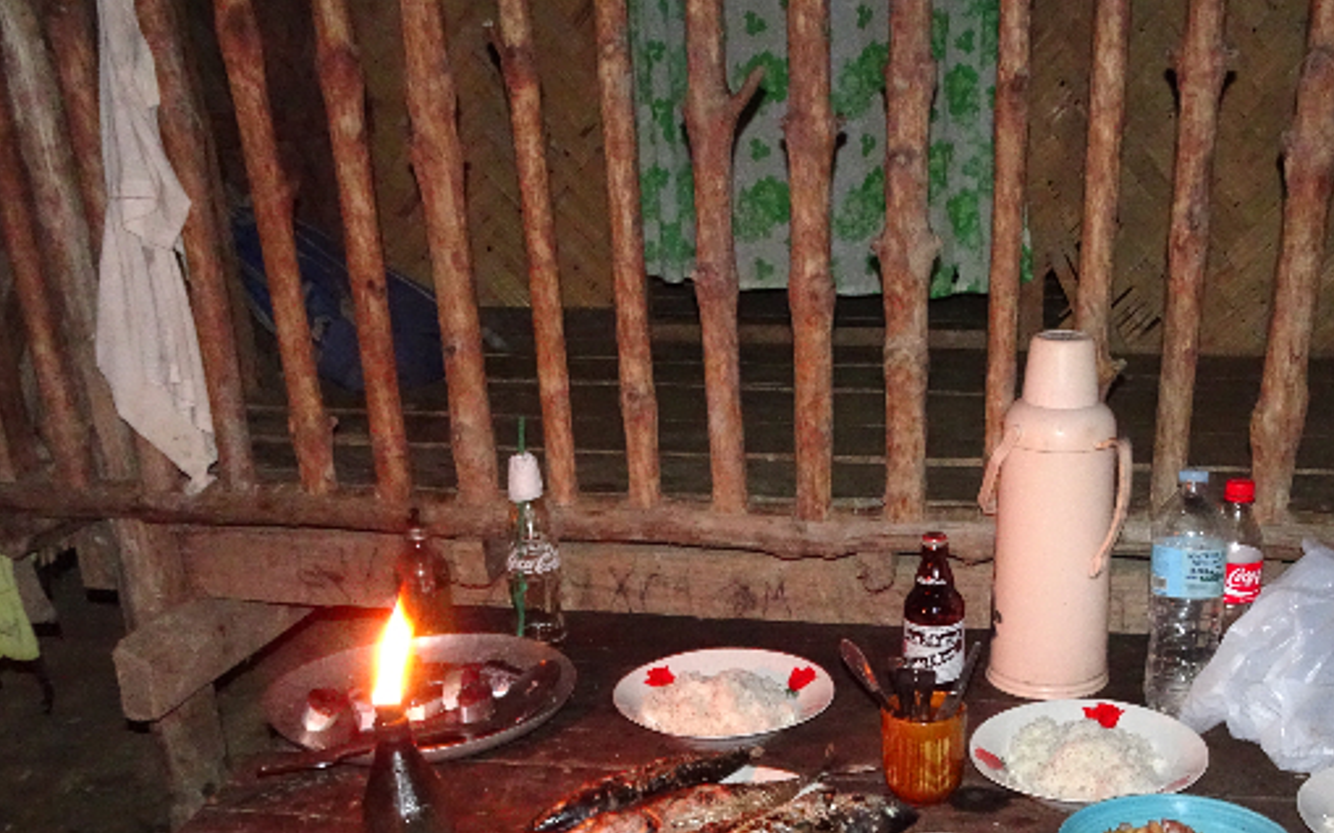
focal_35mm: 40
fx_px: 1454
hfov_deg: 48.3
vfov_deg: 31.0
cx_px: 904
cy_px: 694
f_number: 3.5
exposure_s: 1/8
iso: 800
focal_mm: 4.1
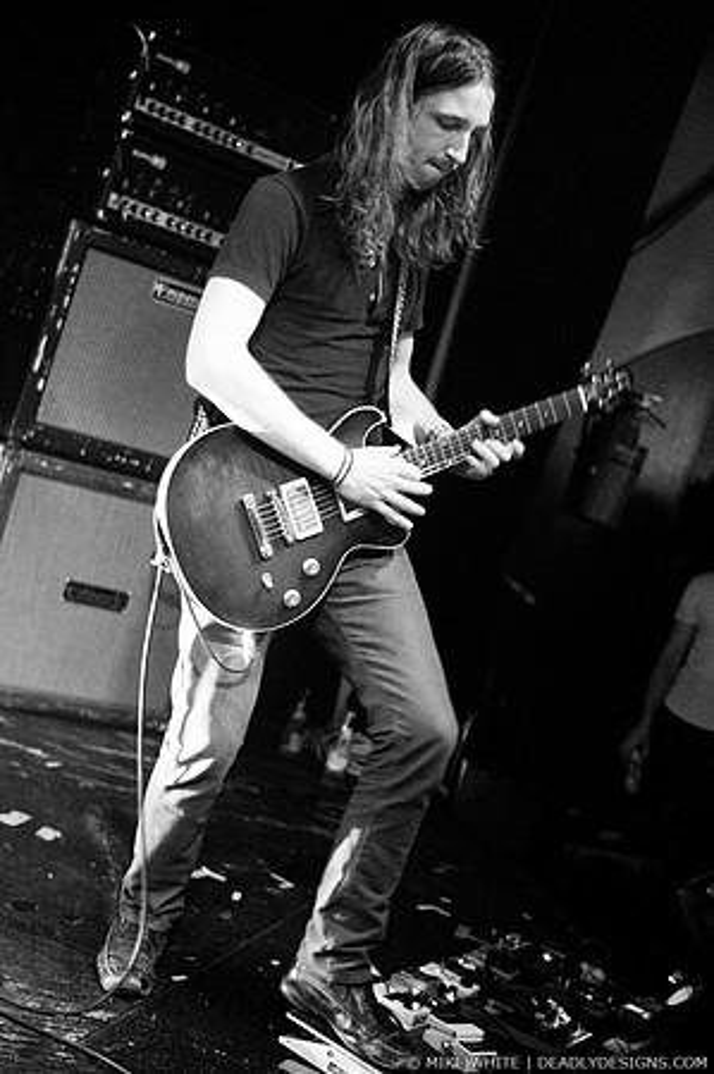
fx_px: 1342
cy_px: 537
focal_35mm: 45
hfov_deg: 29.8
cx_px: 357
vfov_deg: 43.6
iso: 1250
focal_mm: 30
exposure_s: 1/20
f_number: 1.4
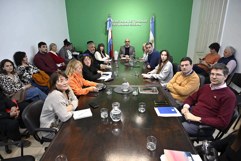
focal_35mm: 24
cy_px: 80
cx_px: 120
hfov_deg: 73.7
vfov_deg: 53.1
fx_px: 161
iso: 1000
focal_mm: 24
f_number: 4
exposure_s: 1/125
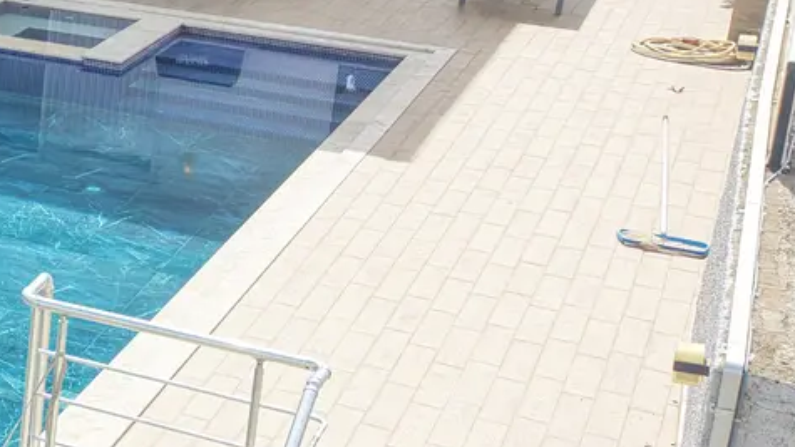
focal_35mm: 88
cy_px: 74
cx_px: -534
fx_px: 1855
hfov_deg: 19.6
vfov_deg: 13.7
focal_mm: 8.67
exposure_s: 1/4000
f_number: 1.8
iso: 310
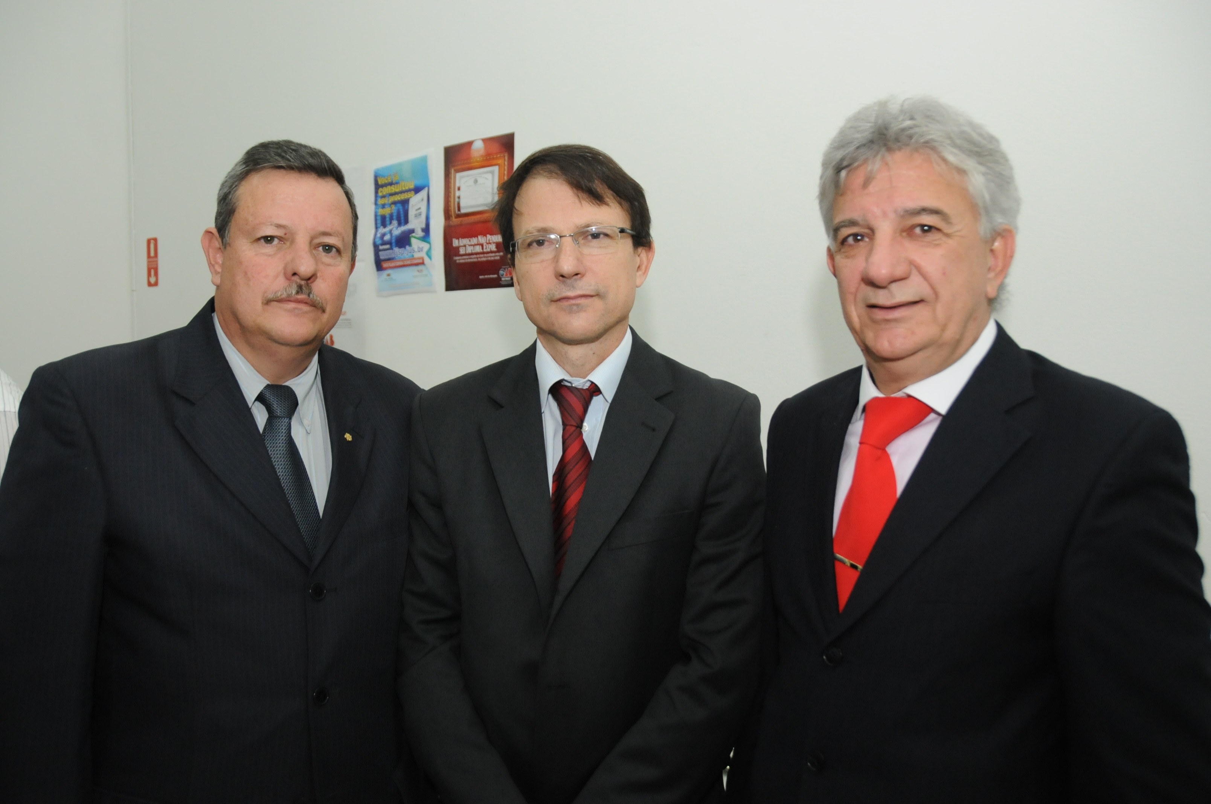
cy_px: 402
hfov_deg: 62.0
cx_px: 606
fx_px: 1008
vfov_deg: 43.5
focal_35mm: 30
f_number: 3.5
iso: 1250
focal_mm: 20
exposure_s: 1/125
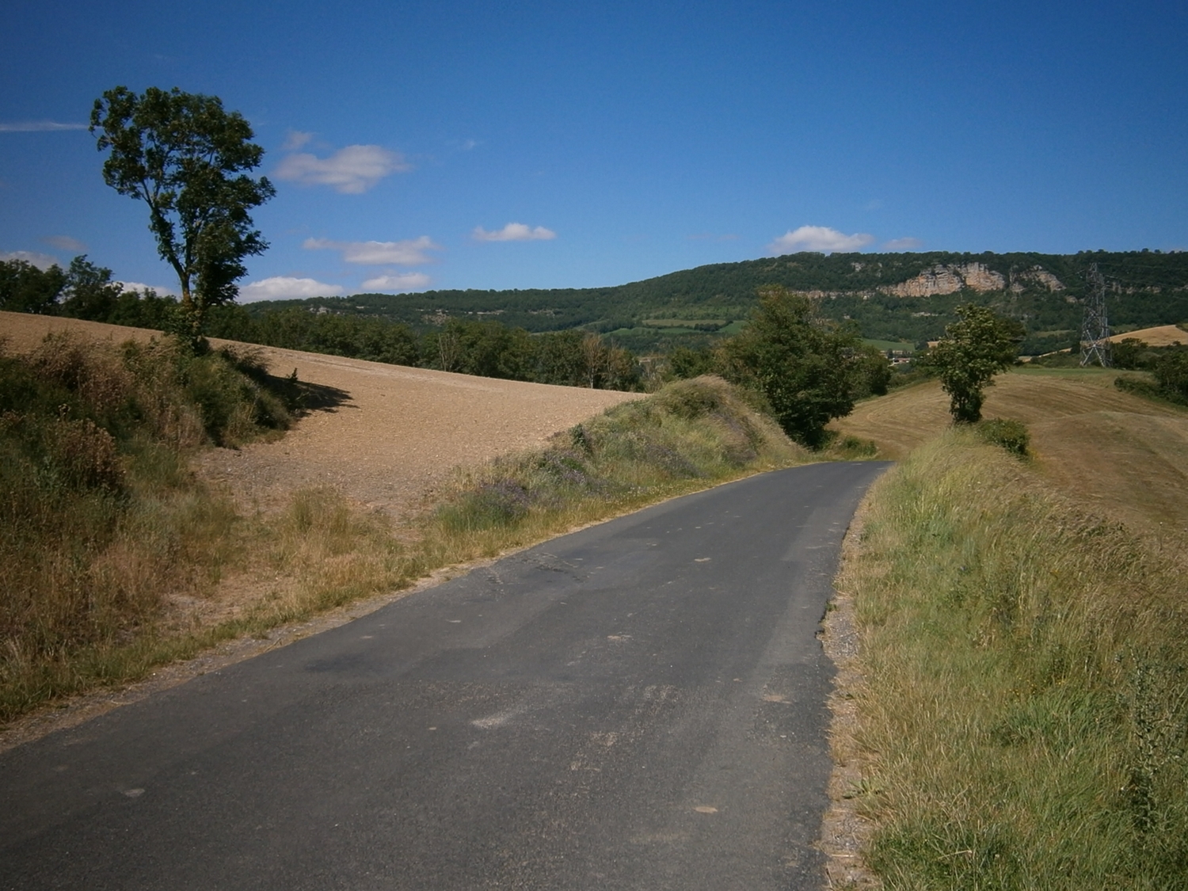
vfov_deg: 39.7
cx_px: 594
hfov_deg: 51.4
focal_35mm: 36
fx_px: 1235
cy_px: 446
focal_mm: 6.4
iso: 80
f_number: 3.1
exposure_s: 1/1600
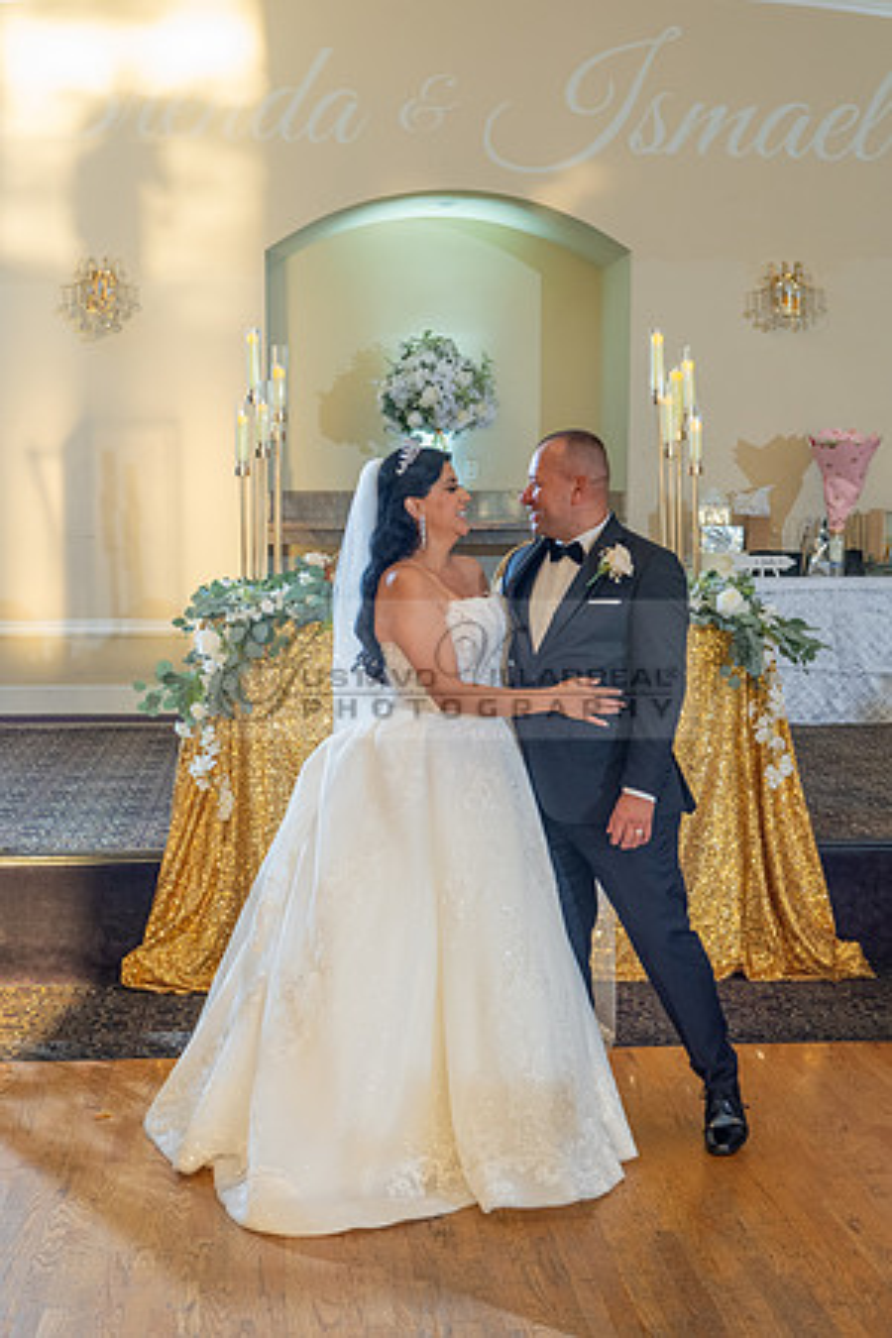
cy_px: 736
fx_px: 2125
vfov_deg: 34.9
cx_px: 423
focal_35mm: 57
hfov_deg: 23.7
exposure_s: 1/80
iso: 800
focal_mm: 34
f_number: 4
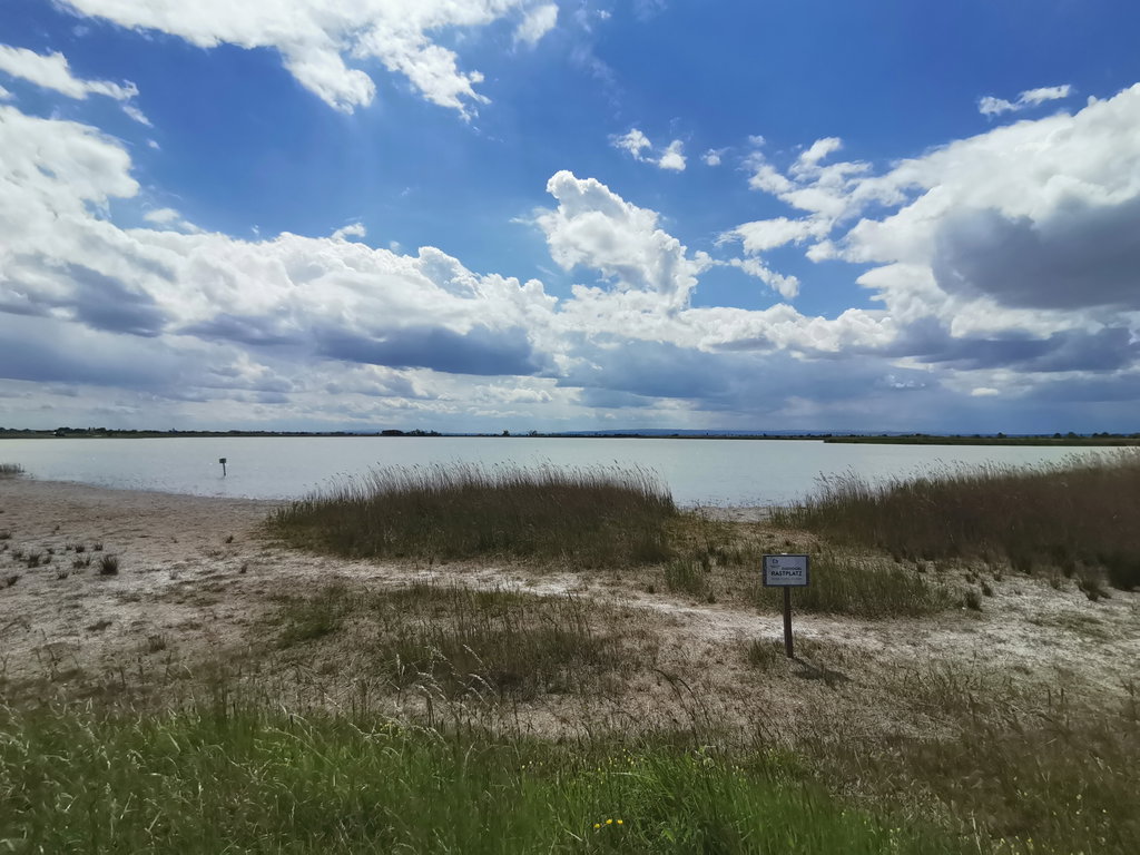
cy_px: 428
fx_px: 560
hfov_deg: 91.0
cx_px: 570
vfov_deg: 74.7
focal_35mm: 17
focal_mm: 1.78
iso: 50
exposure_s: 1/3597
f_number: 2.4
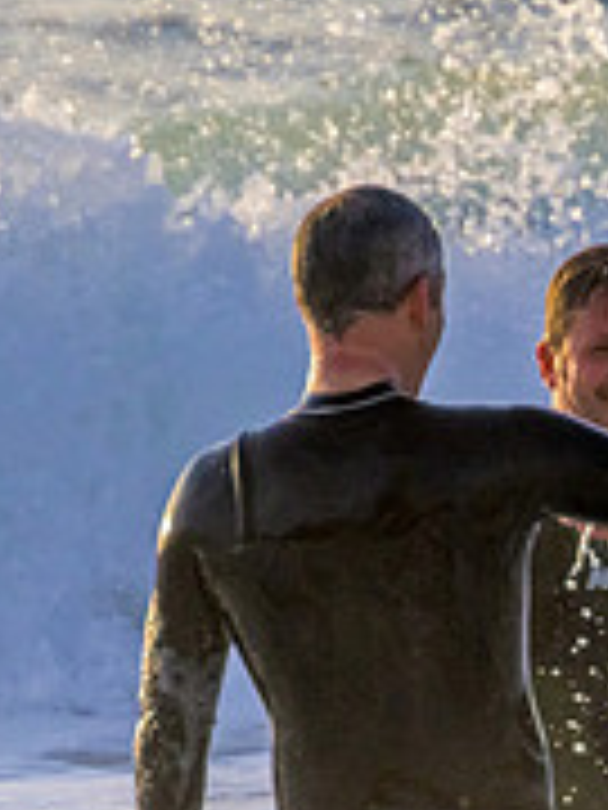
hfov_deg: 0.6
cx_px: 1000
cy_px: 844
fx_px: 57915
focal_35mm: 2473
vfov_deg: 0.8
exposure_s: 1/1600
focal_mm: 800
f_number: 11
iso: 2000
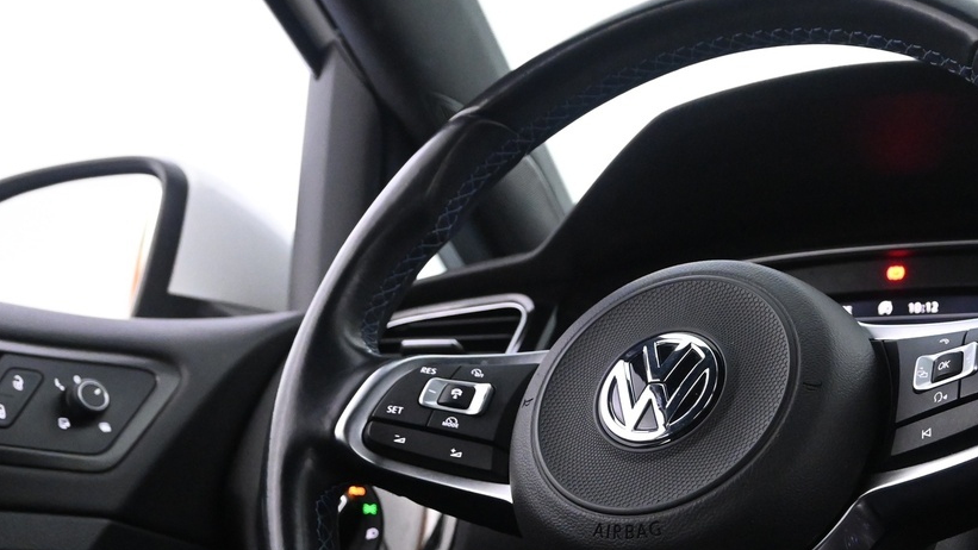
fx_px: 1648
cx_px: 710
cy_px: 425
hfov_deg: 32.5
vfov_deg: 18.8
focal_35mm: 64
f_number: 3.8
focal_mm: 20.5
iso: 3200
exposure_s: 1/40
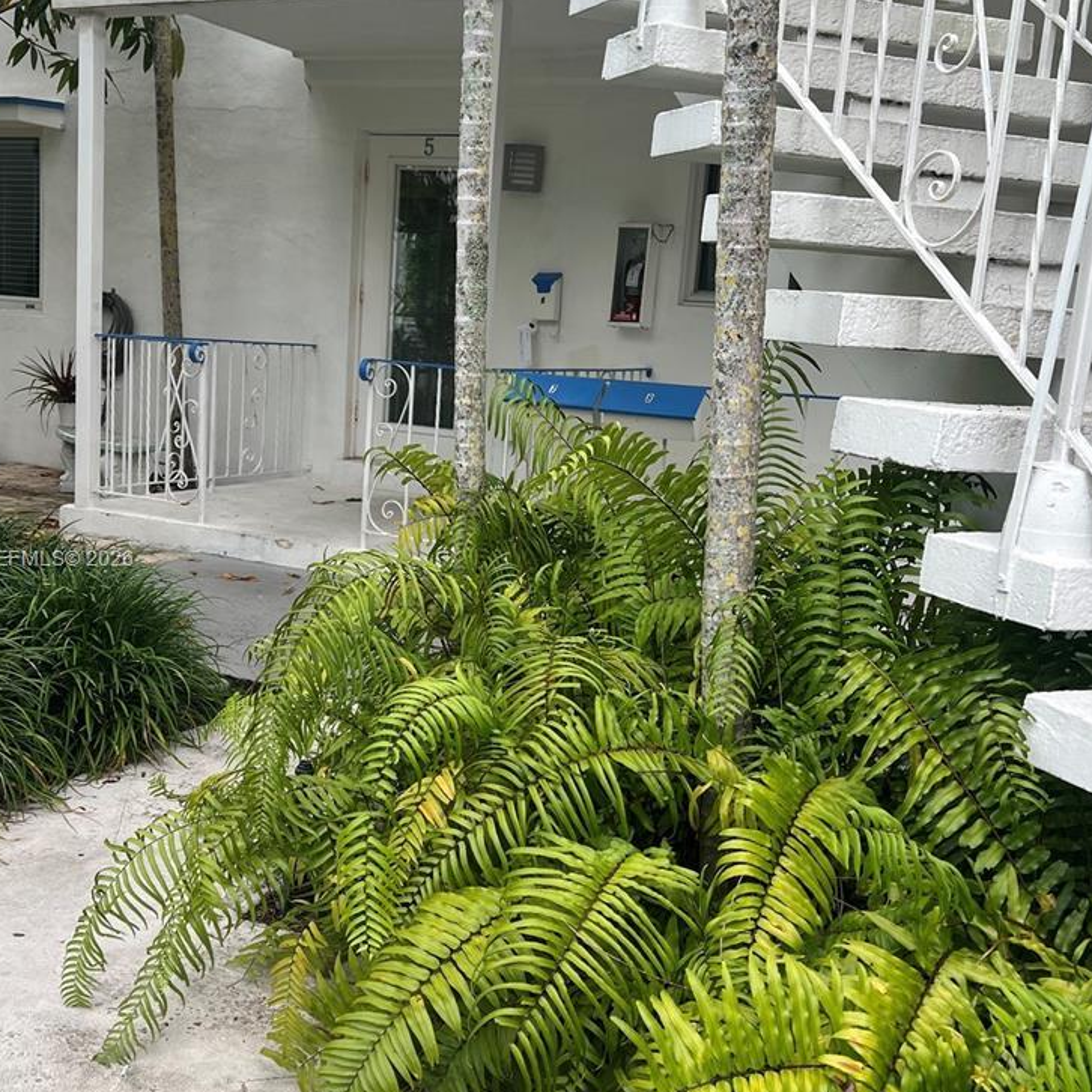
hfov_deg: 43.9
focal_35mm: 38
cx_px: 532
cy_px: 561
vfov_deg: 43.9
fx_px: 1356
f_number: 1.5
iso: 40
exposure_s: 1/155
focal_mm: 5.7
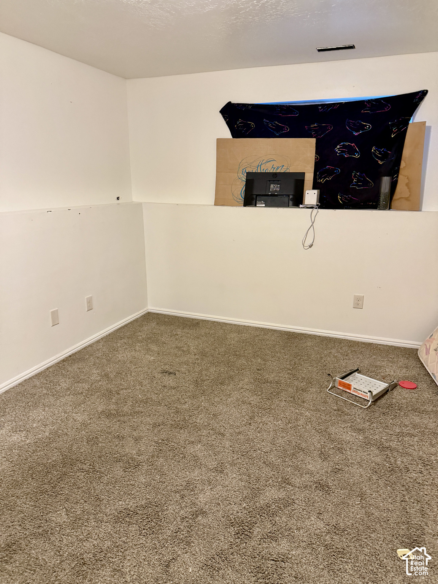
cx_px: 219
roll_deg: +0.0
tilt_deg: -11.9
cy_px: 292
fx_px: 405
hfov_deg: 56.8
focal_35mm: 24
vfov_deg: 71.6
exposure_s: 1/60
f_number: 1.78
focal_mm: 6.76
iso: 400
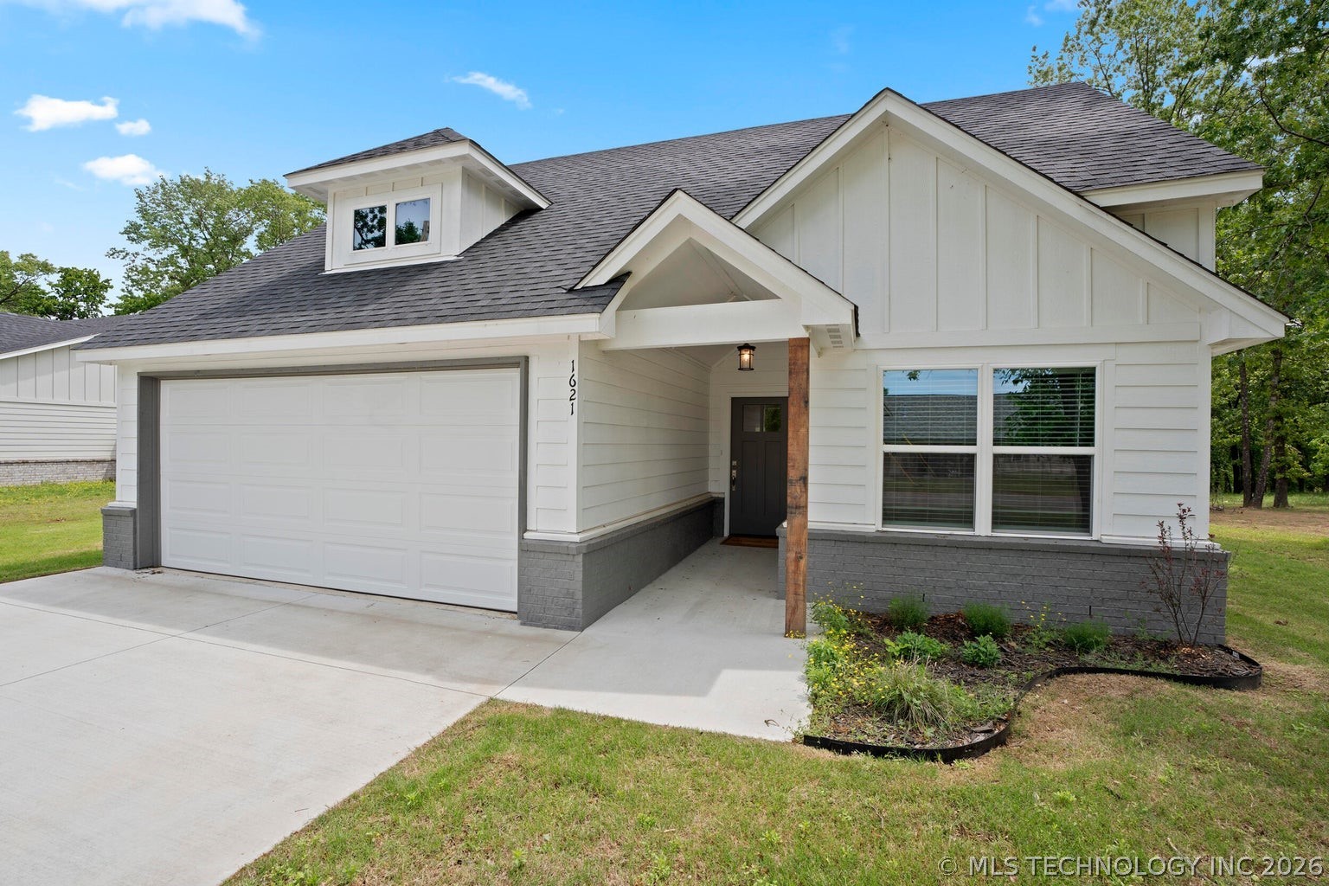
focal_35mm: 16
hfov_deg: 96.7
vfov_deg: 73.7
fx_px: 591
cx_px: 664
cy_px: 443
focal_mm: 16
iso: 200
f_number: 9
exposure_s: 1/80
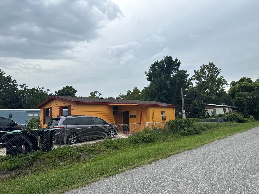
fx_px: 180
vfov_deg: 56.8
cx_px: 130
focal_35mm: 24
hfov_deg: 71.6
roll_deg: +2.0
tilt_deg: +5.6
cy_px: 97
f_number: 1.78
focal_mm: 6.76
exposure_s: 1/3425
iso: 80
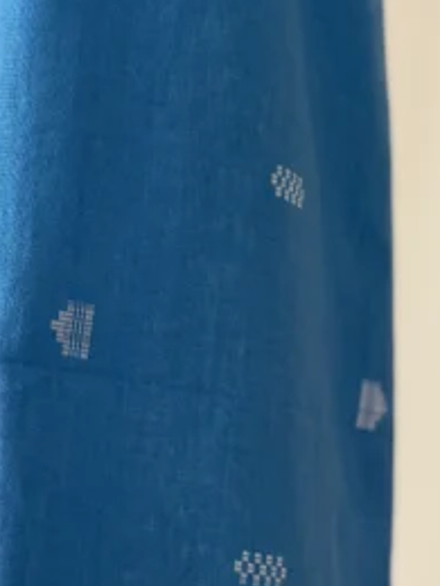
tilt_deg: -3.8
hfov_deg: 18.1
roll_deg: -1.3
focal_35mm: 80
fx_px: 1356
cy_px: 397
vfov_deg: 24.3
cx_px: 32
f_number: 1.6
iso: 50
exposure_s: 1/122
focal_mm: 5.96
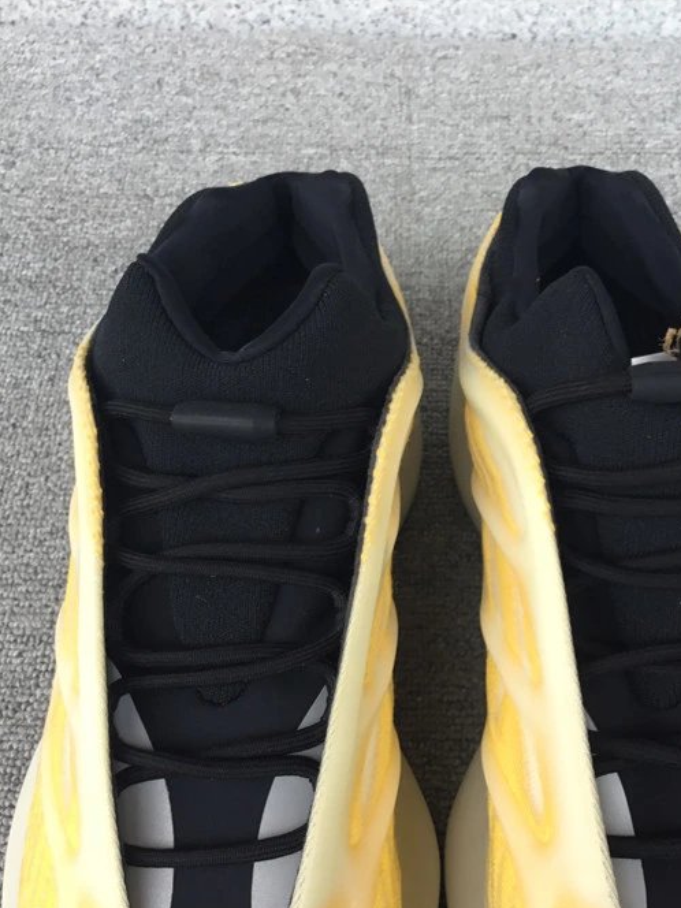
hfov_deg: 34.1
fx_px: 1102
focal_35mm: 42
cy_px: 456
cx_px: 439
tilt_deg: -54.9
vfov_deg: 44.8
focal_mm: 3.3
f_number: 2.4
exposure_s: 1/100
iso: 25
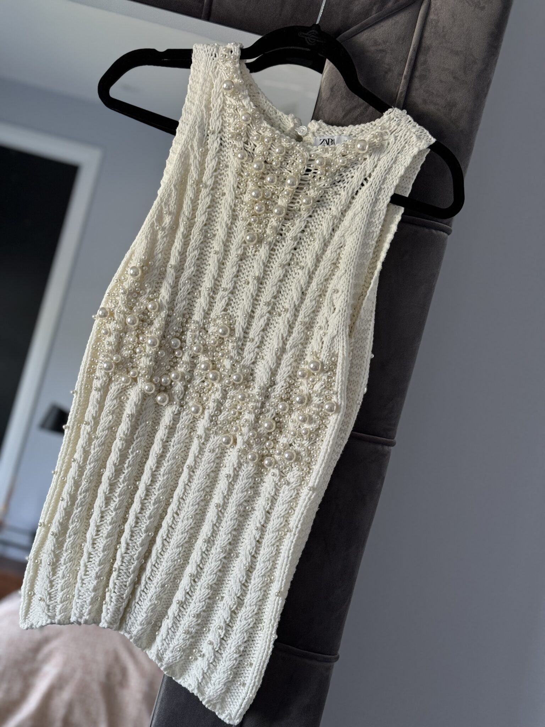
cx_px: 272
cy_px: 364
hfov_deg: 30.3
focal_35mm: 48
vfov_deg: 39.7
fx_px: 1008
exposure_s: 1/60
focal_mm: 6.76
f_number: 1.78
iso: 160
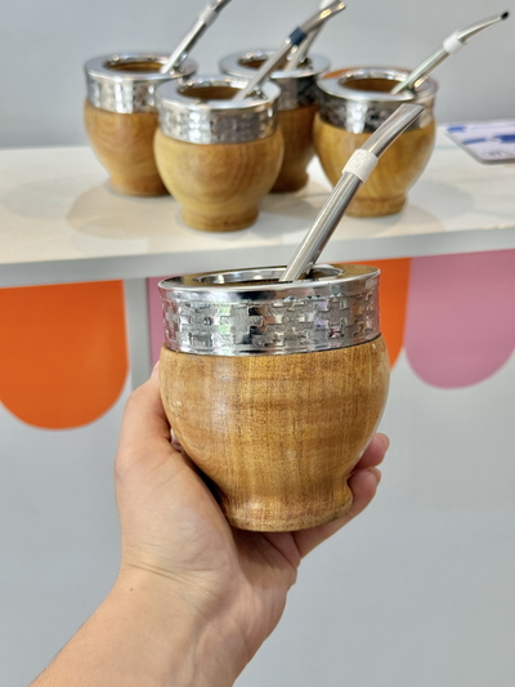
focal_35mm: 48
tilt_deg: -26.8
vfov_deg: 39.6
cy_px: 344
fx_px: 952
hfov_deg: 30.3
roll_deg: -0.2
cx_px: 258
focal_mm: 6.76
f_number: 1.78
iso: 100
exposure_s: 1/100
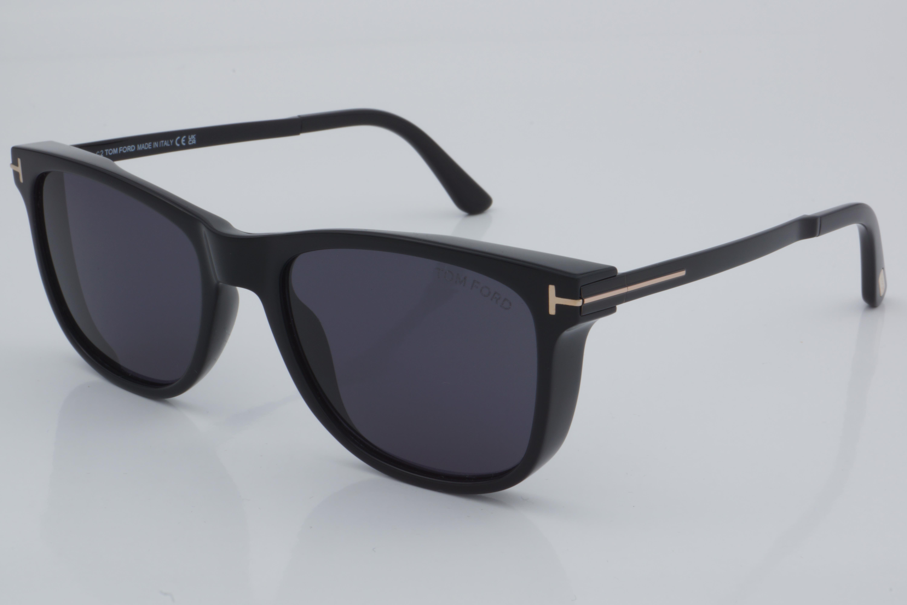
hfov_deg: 27.0
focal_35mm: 75
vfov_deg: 18.2
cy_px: 302
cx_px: 454
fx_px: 1889
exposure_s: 1/4
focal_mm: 50
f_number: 32
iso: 100
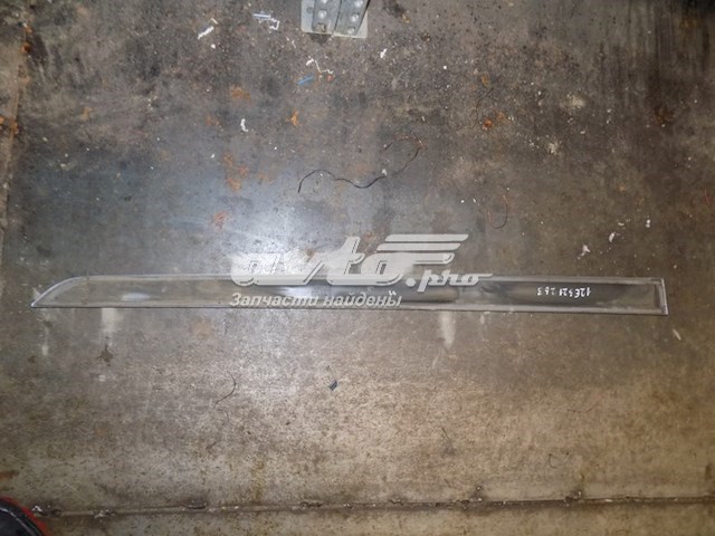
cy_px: 268
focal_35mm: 23
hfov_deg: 73.9
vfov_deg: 58.9
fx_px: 475
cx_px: 358
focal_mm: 4
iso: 200
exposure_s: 1/30
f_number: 3.1
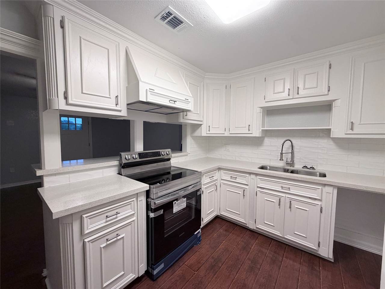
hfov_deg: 102.1
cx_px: 192
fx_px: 156
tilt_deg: -3.6
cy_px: 144
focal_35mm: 14
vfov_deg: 85.7
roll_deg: -0.4
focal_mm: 2.22
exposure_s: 1/120
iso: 320
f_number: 2.2
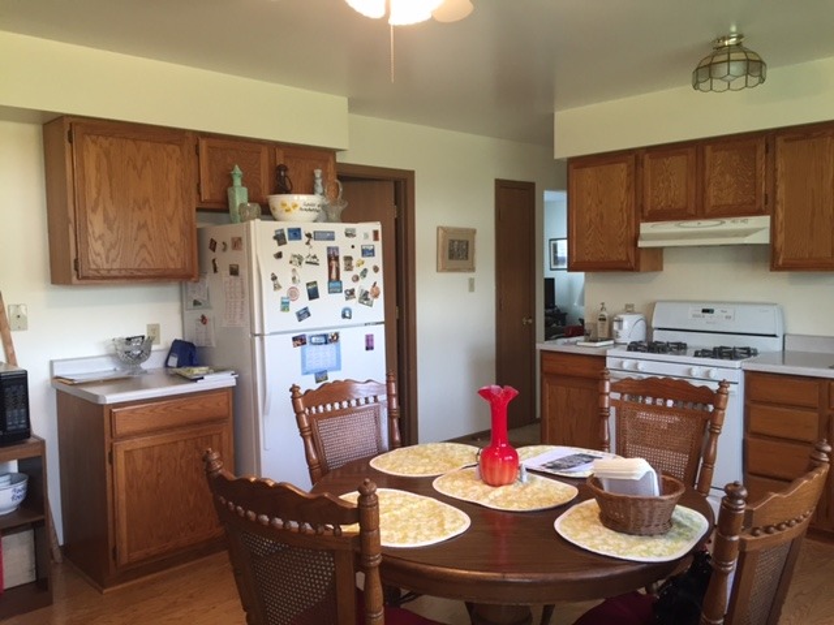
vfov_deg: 48.2
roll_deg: +0.4
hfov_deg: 61.7
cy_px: 312
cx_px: 417
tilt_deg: -2.1
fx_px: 699
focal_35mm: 29
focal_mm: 4.15
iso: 80
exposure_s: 1/30
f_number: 2.2
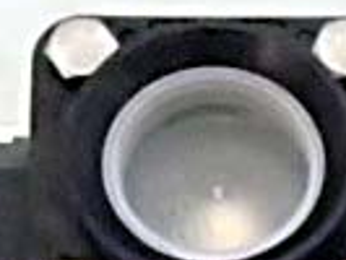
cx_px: 372
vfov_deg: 10.0
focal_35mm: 135
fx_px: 1351
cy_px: 549
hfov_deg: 14.3
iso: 6400
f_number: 3.9
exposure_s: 1/400
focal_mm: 5
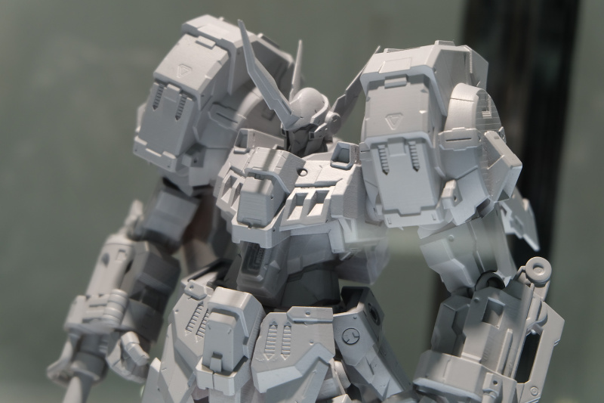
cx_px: 302
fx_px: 1258
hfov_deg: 27.0
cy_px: 202
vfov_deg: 18.2
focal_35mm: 75
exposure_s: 1/125
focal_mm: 50
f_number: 5.6
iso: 500
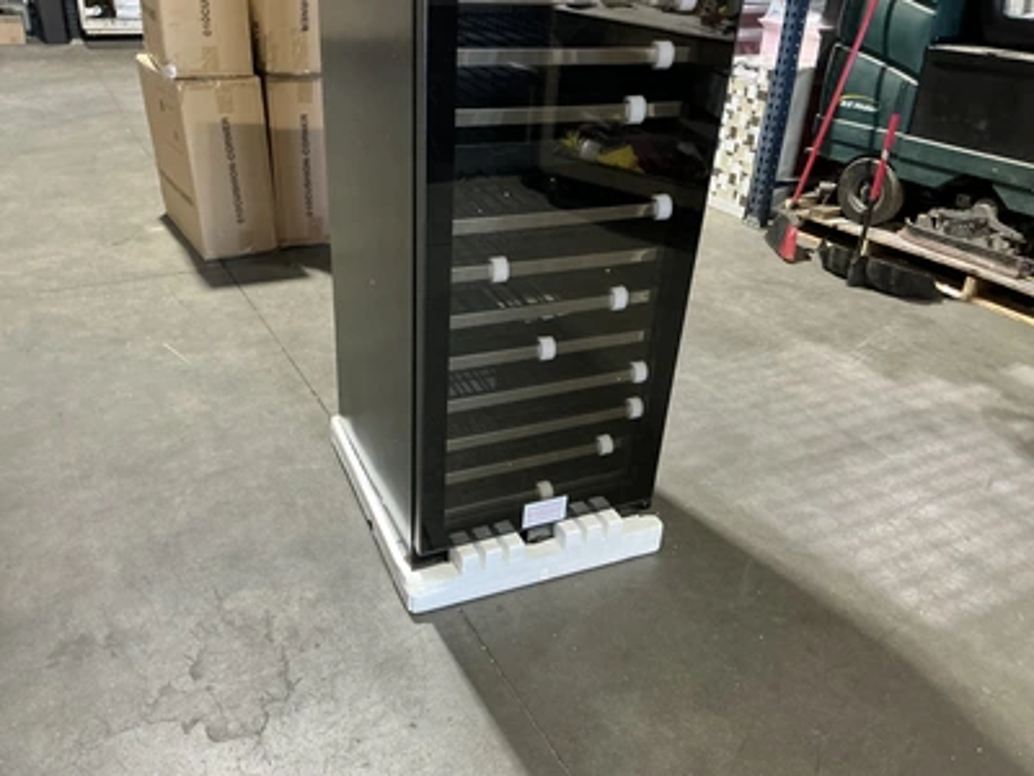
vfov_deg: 49.7
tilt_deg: -29.5
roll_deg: -3.3
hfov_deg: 63.4
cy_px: 388
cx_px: 517
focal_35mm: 28
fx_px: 836
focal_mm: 3
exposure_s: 1/57
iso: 320
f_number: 1.8
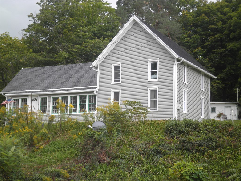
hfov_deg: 32.2
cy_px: 90
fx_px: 418
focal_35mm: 60
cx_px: 120
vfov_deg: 24.4
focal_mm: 10.7
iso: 64
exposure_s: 1/80
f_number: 3.9
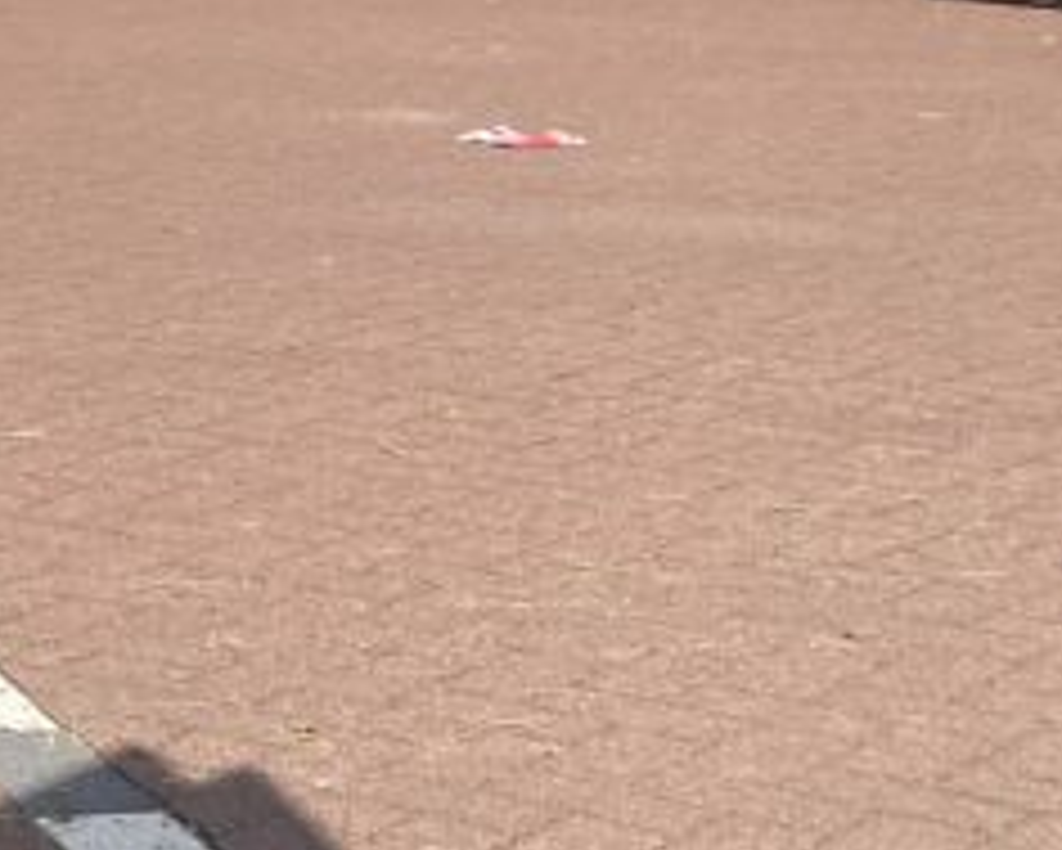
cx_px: -1170
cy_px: -585
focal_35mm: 110
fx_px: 3459
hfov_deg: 14.1
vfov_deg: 12.9
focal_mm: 4.25
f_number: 1.8
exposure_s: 1/2890
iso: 32
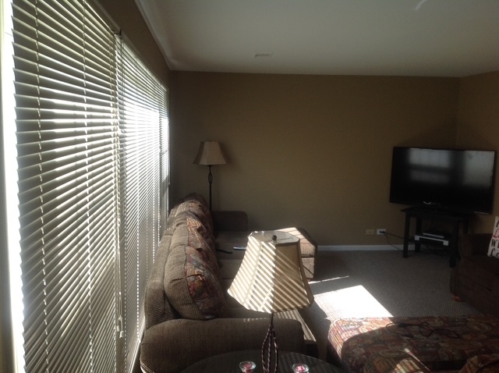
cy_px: 186
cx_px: 250
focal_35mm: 35
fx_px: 504
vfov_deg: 40.6
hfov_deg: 52.7
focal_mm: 4.28
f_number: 2.4
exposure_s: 1/120
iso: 80
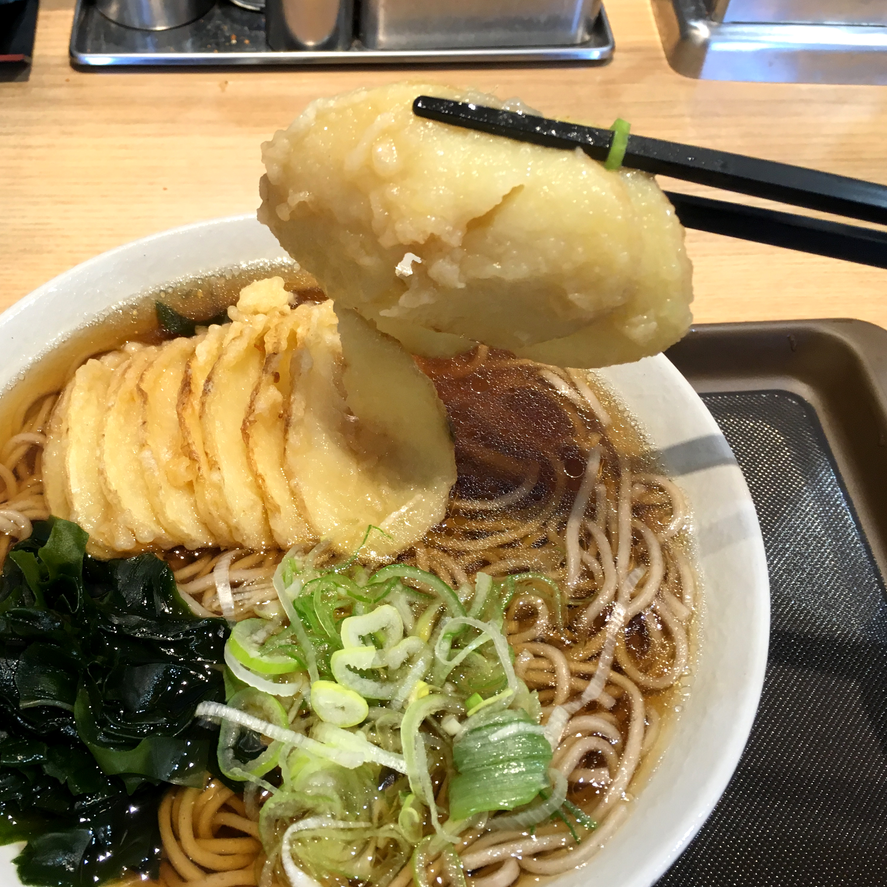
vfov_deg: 47.2
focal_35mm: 35
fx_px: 1015
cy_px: 447
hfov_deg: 46.7
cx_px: 315
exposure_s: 1/30
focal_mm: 4.15
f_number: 2.2
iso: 32
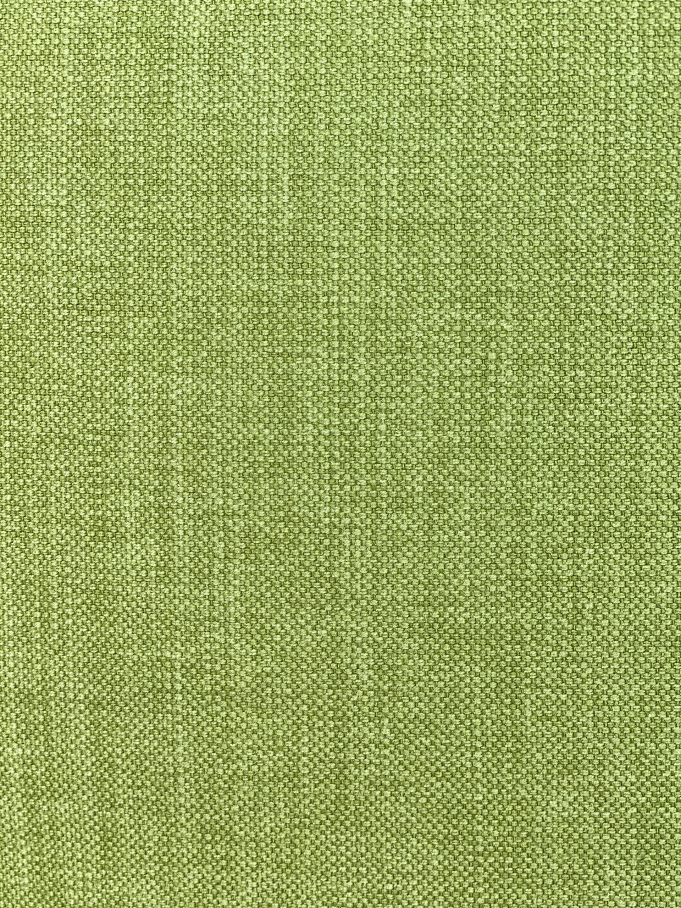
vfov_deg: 36.8
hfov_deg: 28.0
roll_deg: +3.4
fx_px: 1364
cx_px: 340
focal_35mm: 52
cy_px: 454
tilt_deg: -25.5
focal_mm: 6
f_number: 2
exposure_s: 1/197
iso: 20
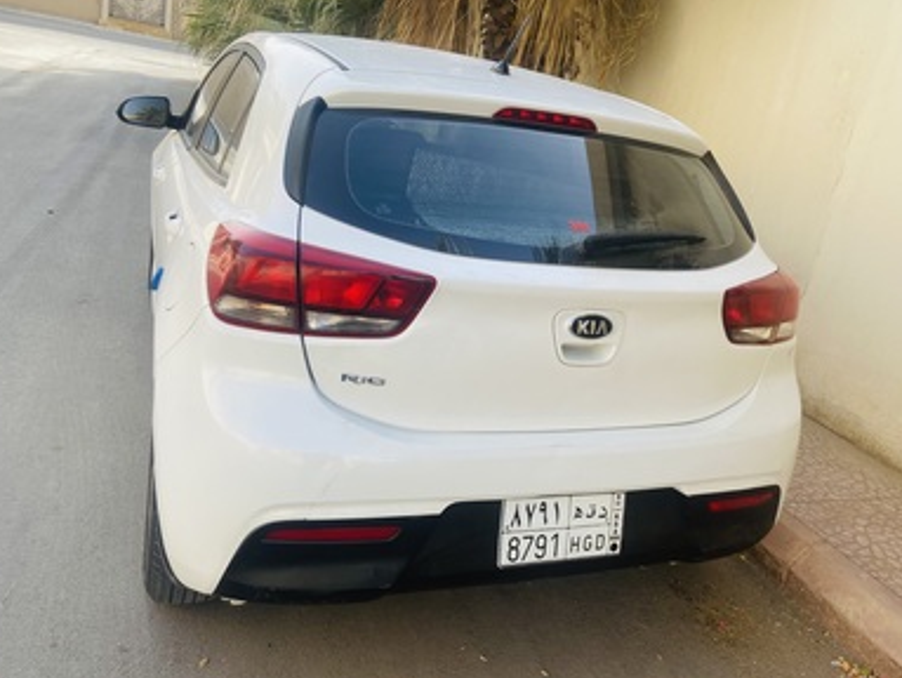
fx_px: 809
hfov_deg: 58.2
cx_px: 503
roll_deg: -11.8
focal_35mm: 31
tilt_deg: -16.9
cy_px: 326
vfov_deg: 45.5
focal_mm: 4.25
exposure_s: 1/544
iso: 32
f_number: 1.8
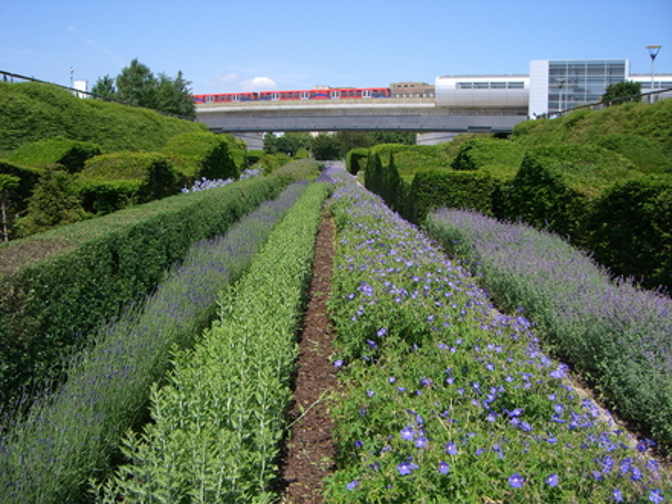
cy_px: 252
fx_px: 738
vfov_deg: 37.7
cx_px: 336
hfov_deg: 49.0
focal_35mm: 38
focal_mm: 6.2
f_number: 4.3
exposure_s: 1/500
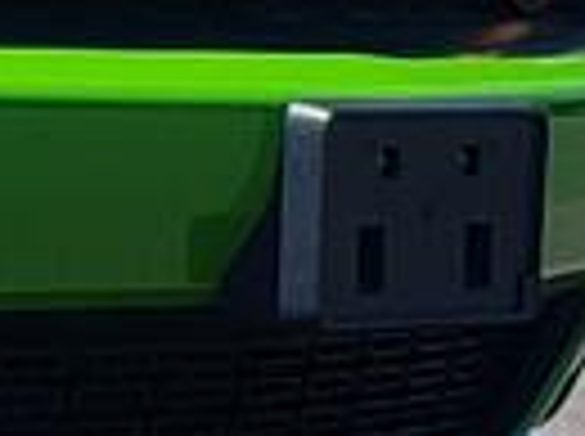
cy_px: -112
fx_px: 3458
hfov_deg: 8.1
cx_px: -1246
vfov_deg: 7.2
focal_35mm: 205
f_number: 2.4
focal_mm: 4.3
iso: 50
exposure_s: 1/1183
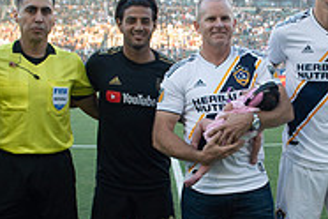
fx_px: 711
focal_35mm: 78
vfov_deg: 17.5
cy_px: 133
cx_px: 236
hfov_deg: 25.7
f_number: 4.5
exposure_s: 1/500
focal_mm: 24
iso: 160
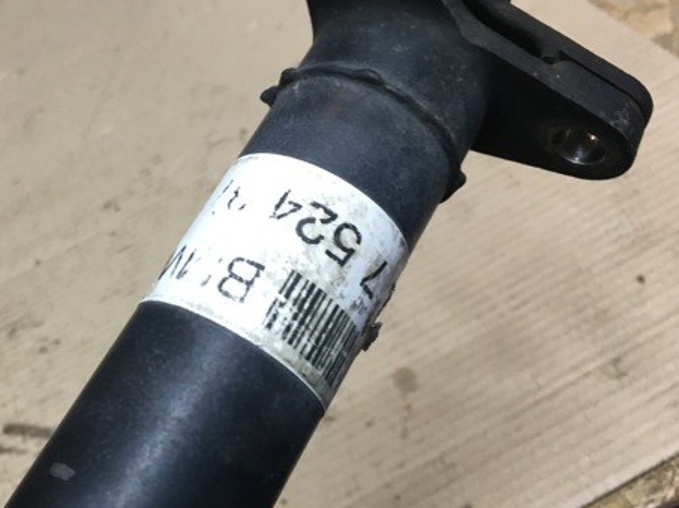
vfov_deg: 35.1
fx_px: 804
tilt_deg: -45.1
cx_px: 205
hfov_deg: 44.9
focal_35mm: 41
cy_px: 257
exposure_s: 1/33
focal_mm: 4.15
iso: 50
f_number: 2.2
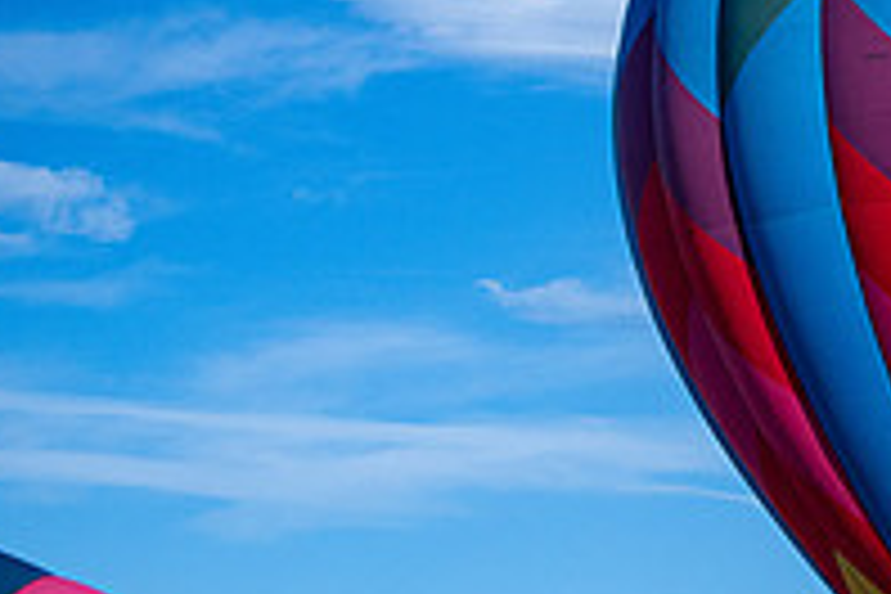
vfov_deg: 5.8
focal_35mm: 237
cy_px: 294
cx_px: 1162
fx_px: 5865
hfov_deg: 8.6
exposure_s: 1/5000
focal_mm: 70
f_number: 5
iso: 400
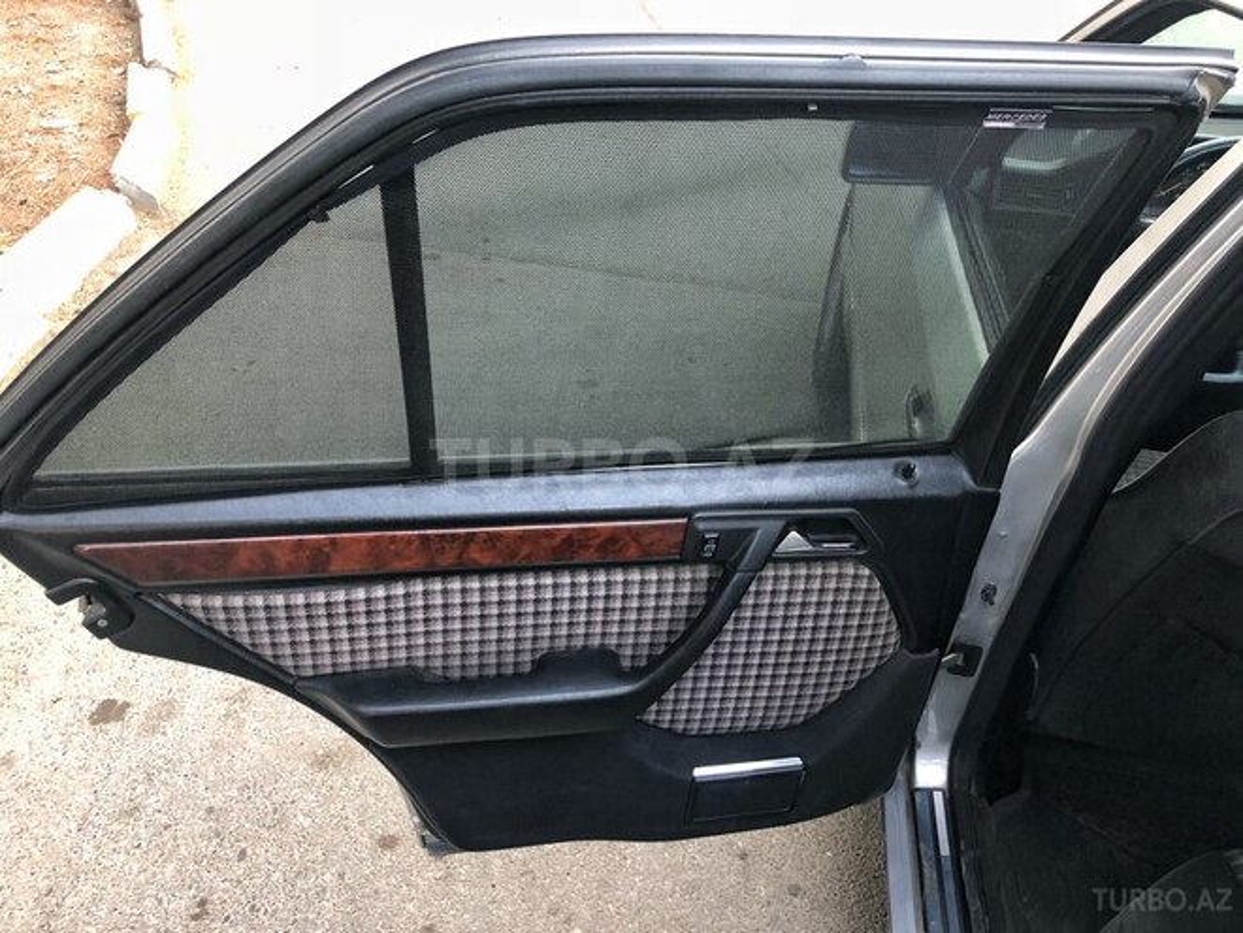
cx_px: 622
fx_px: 1005
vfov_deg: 49.7
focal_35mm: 28
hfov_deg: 63.4
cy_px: 466
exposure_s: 1/15
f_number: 1.8
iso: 40
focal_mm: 4
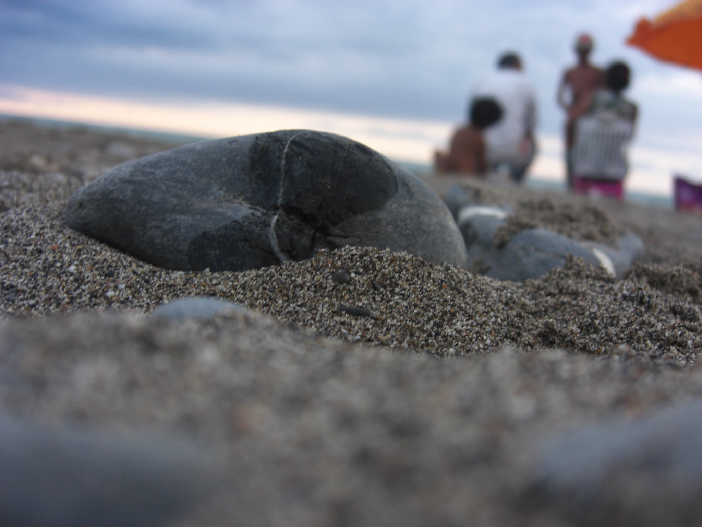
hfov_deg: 49.0
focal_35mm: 38
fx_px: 771
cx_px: 351
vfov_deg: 37.7
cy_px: 264
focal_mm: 7.9
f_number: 2.8
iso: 100
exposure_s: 1/60
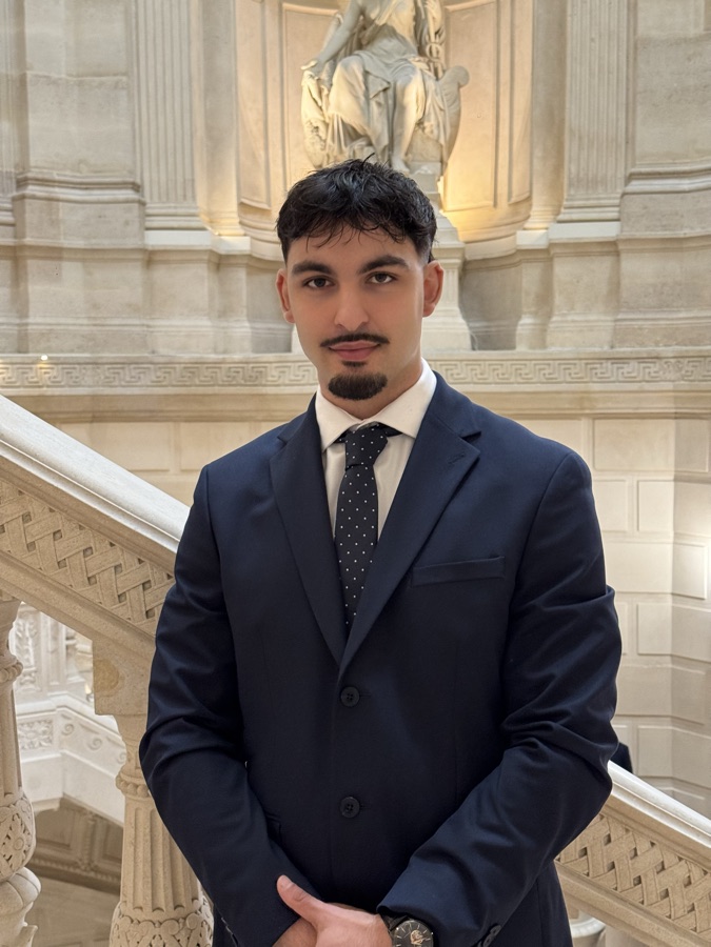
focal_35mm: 48
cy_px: 474
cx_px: 356
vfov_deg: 39.7
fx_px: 1315
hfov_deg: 30.3
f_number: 1.78
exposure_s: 1/33
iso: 320
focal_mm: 6.76
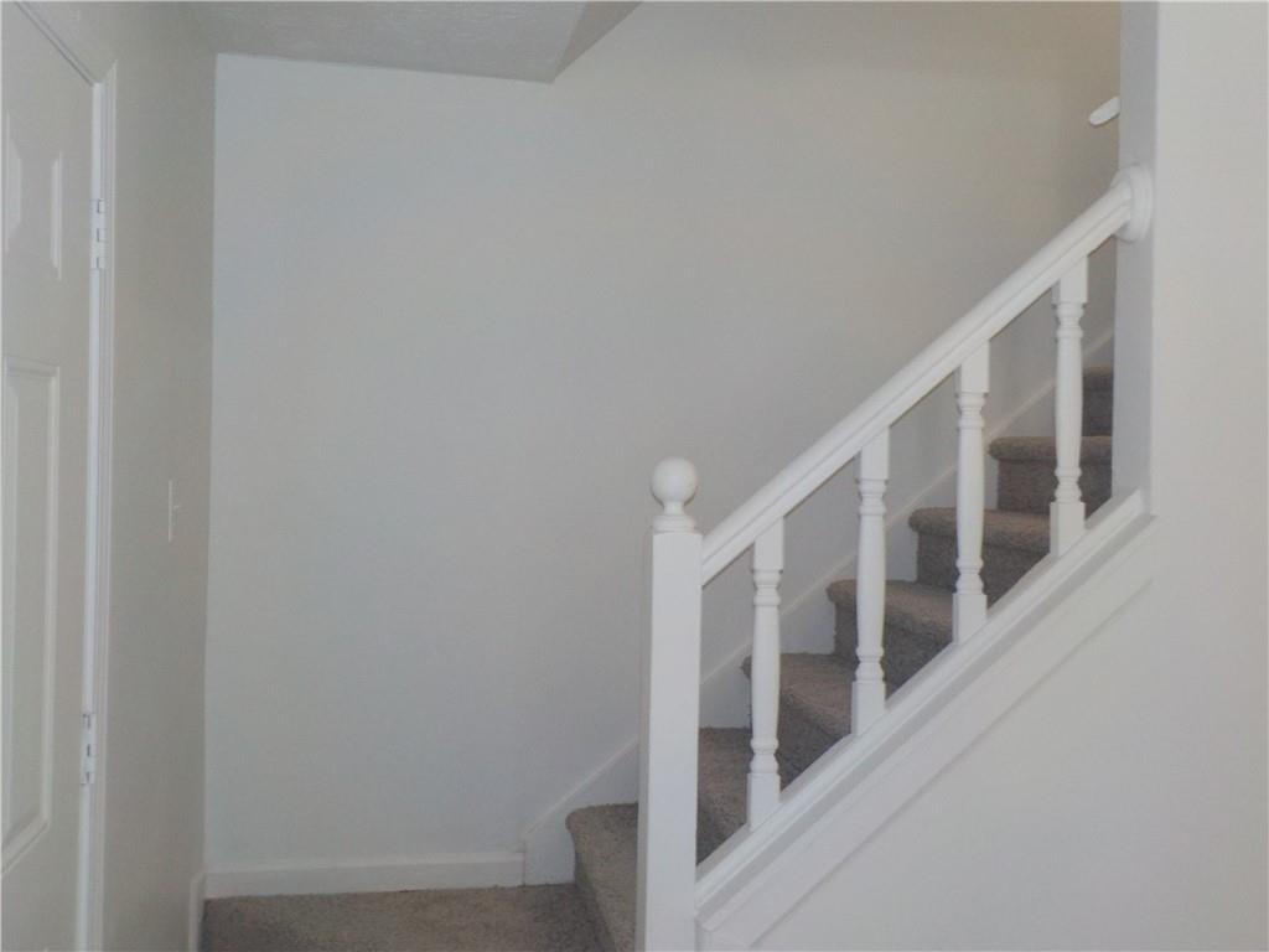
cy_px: 476
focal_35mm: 30
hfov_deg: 60.0
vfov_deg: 46.8
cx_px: 634
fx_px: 1100
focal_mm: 4.1
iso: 200
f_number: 3.3
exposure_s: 1/30
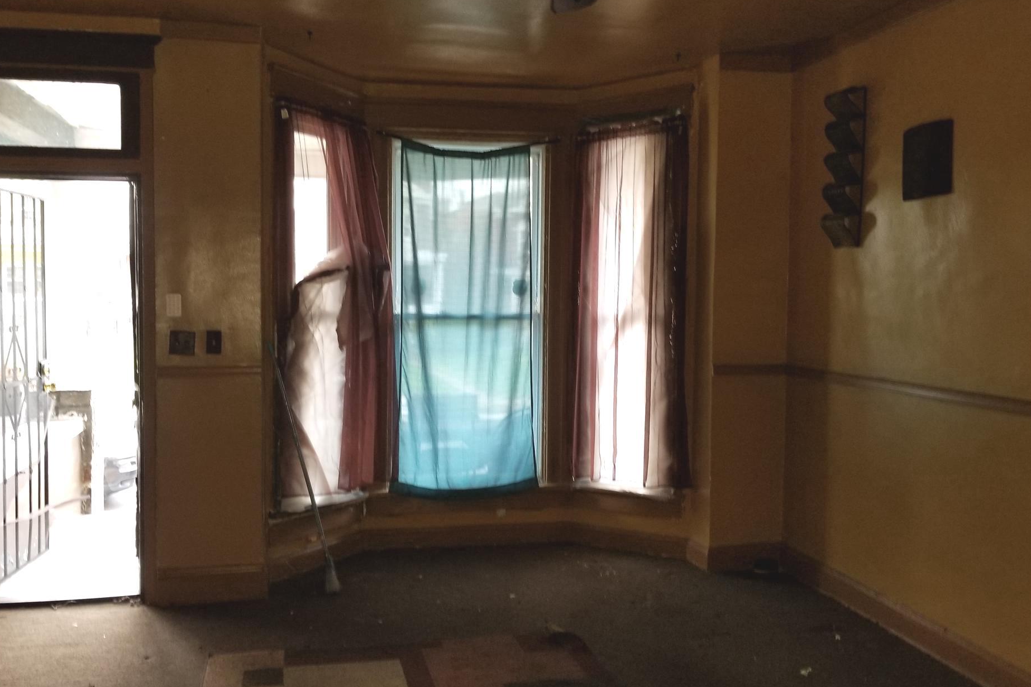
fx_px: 859
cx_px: 466
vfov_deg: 43.6
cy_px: 341
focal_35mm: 30
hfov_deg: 61.8
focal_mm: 4.25
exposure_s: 1/15
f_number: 1.7
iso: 125
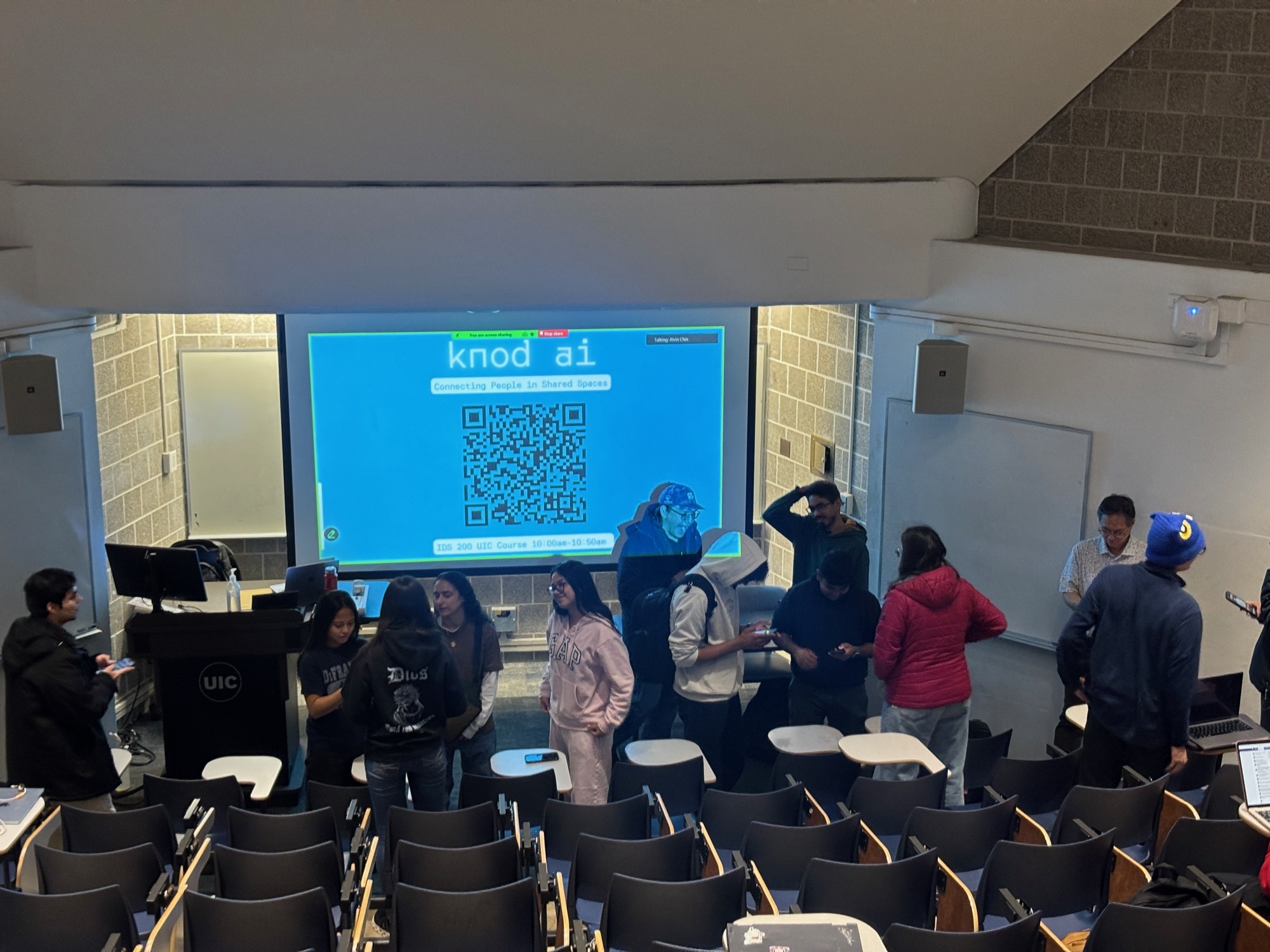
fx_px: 1908
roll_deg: -0.6
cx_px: 635
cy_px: 476
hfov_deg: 36.8
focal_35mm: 52
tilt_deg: -16.3
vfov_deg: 28.0
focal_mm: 5.96
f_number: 1.6
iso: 200
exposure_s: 1/40
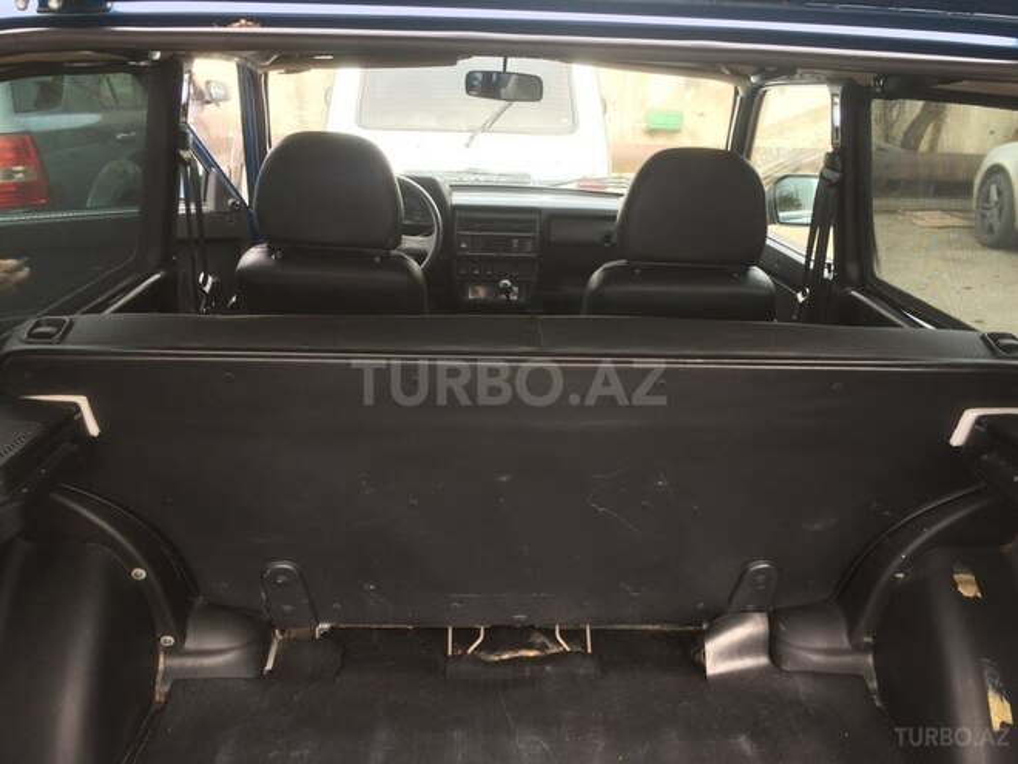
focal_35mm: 29
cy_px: 382
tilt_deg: -22.0
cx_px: 509
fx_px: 853
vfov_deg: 48.2
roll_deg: -0.9
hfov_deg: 61.7
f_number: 2.2
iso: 32
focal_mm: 4.15
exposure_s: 1/50
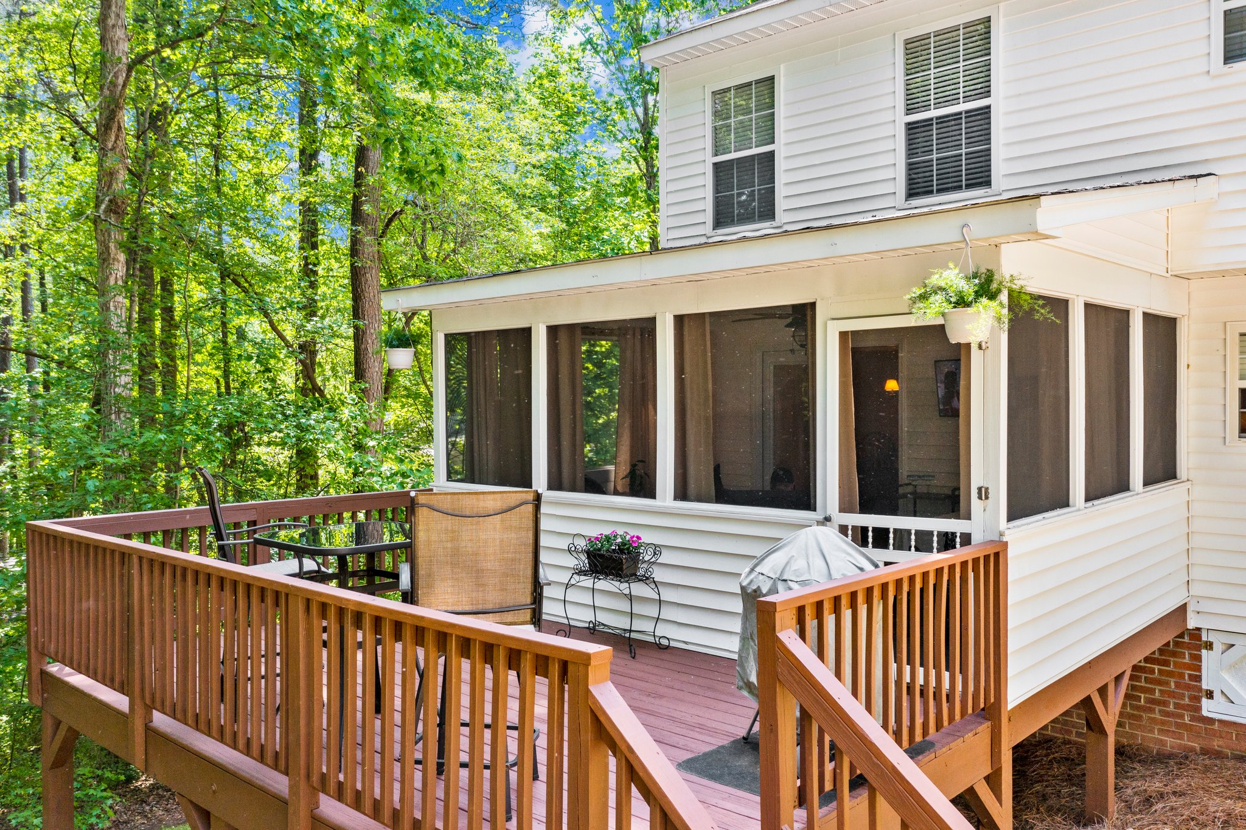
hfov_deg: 65.5
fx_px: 969
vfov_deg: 46.4
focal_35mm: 28
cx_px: 623
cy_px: 415
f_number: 4.5
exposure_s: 1/200
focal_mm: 10.26
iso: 100
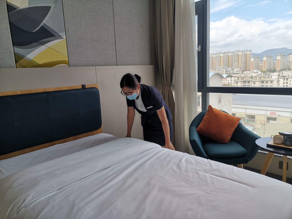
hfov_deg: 67.3
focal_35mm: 26
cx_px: 146
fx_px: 219
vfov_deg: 53.1
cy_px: 110
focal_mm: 5.5
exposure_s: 1/281
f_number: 1.8
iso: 50
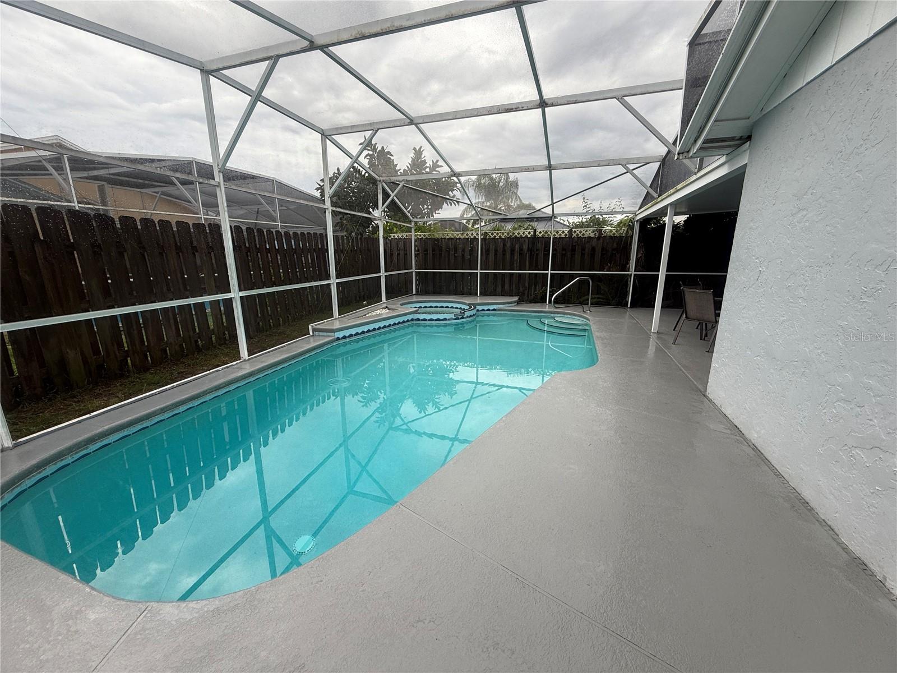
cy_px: 336
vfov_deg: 85.7
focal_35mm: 14
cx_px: 448
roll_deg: -0.3
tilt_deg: -13.1
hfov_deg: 102.1
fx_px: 363
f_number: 2.2
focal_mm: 2.22
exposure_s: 1/285
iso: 50
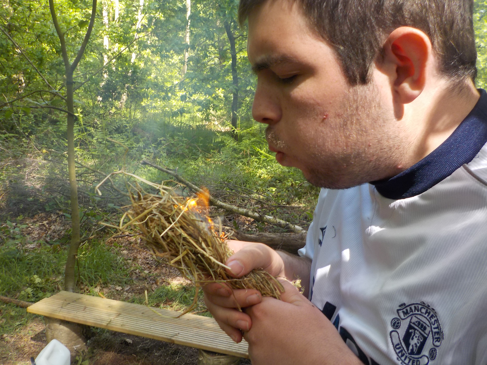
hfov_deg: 60.0
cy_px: 182
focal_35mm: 30
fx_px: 422
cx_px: 244
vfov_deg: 46.8
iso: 125
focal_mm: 4.1
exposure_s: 1/60
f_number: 3.3
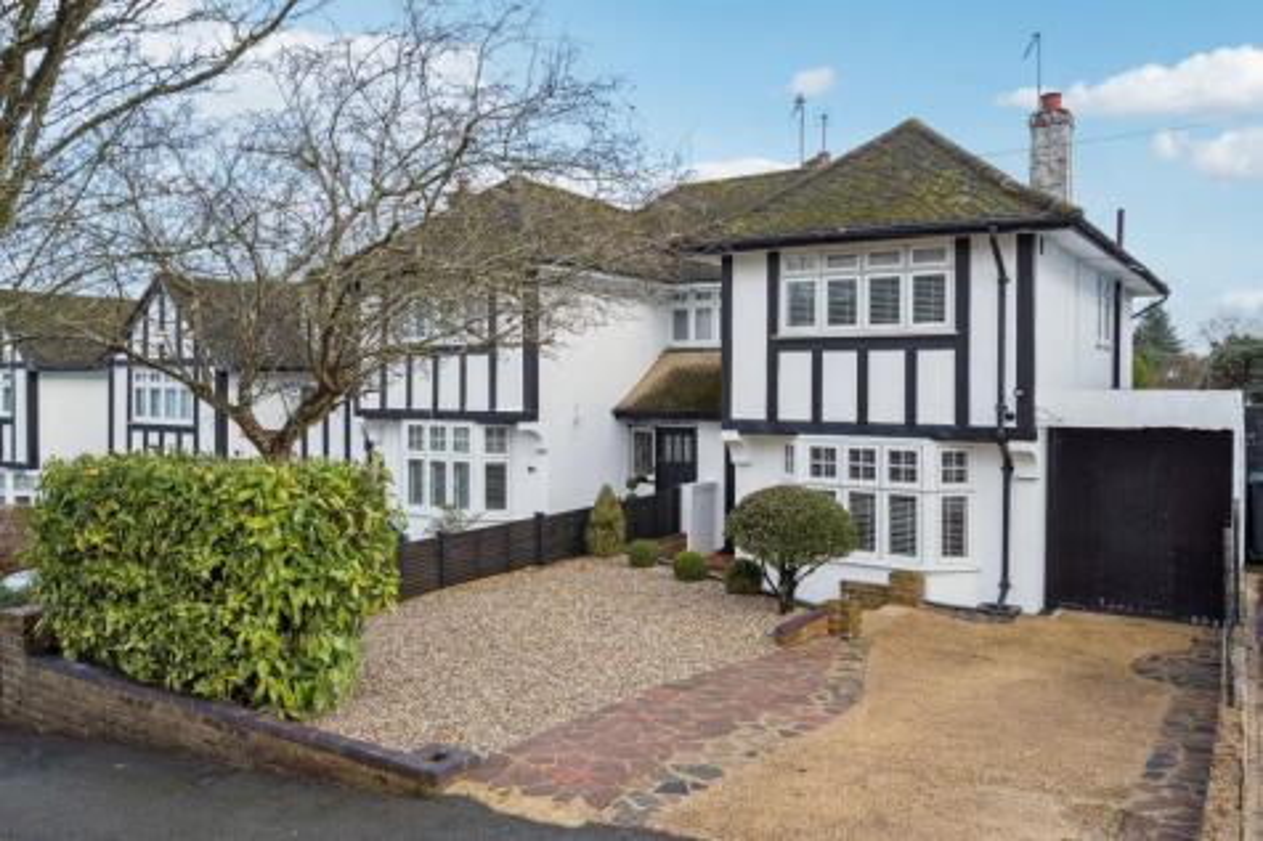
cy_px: 420
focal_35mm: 27
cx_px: 632
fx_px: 947
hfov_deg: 67.4
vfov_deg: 47.9
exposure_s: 1/800
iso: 320
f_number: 4
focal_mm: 27
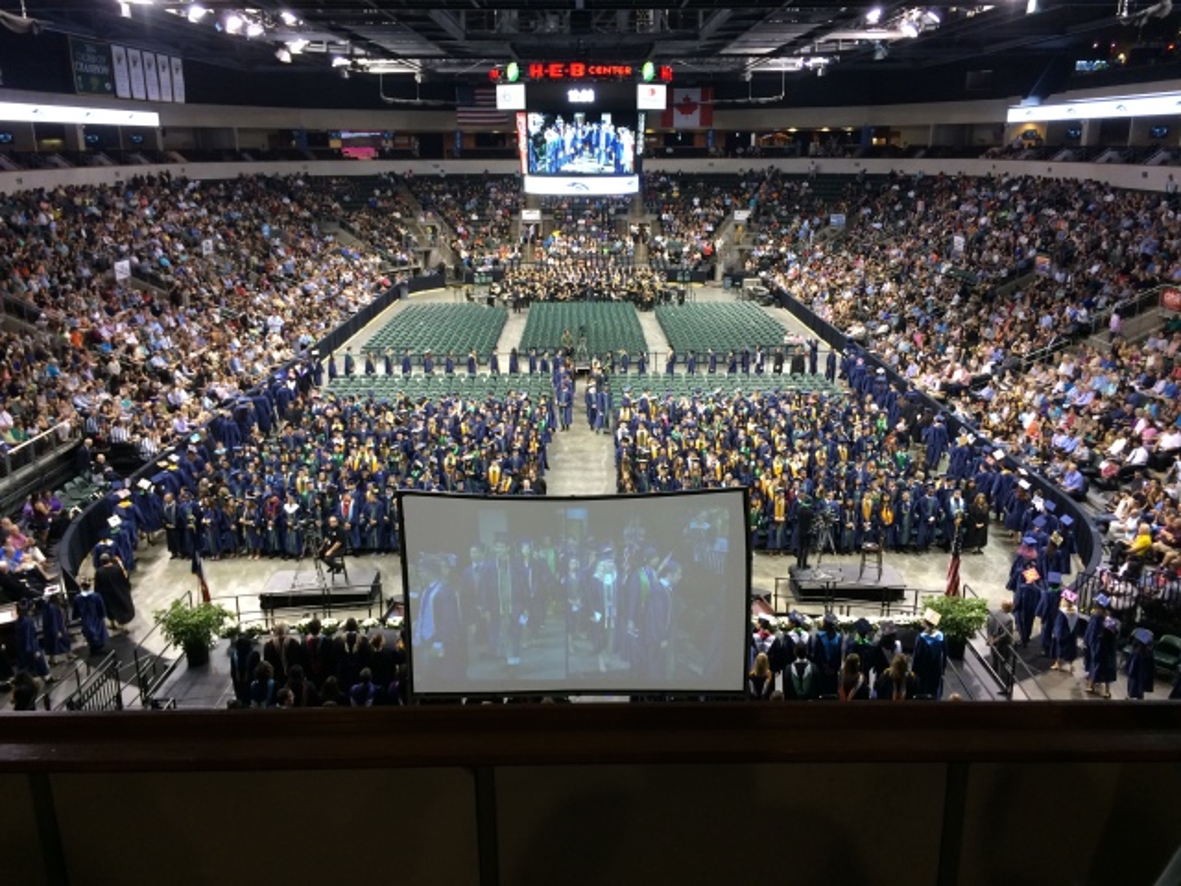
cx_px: 590
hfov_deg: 61.7
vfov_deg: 48.2
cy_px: 443
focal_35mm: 29
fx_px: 989
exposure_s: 1/30
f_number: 2.2
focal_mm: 4.15
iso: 125
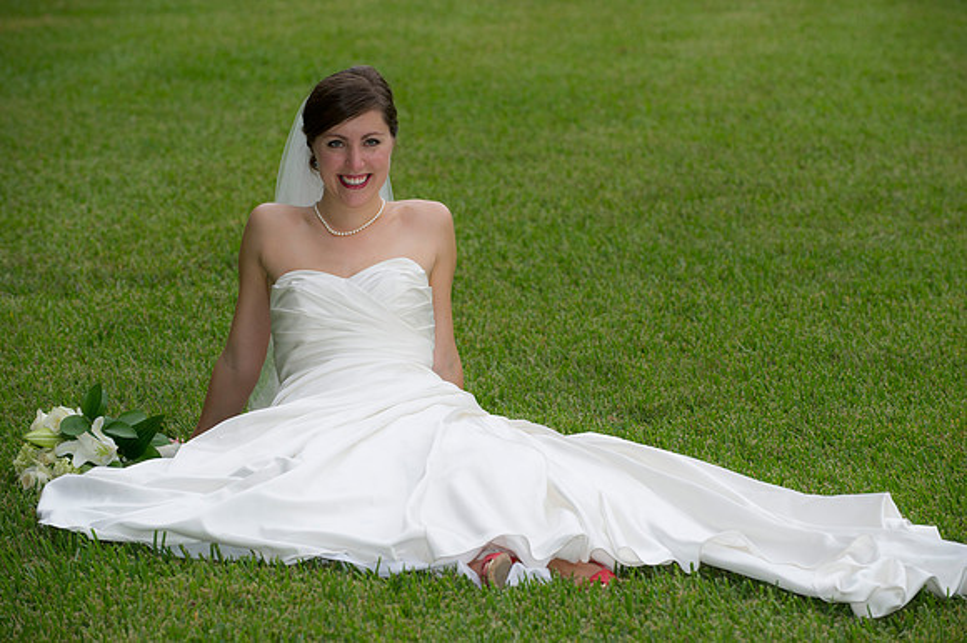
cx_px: 484
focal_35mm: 140
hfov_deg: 14.7
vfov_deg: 9.8
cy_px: 322
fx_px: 3758
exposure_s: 1/250
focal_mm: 140
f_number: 4.5
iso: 400
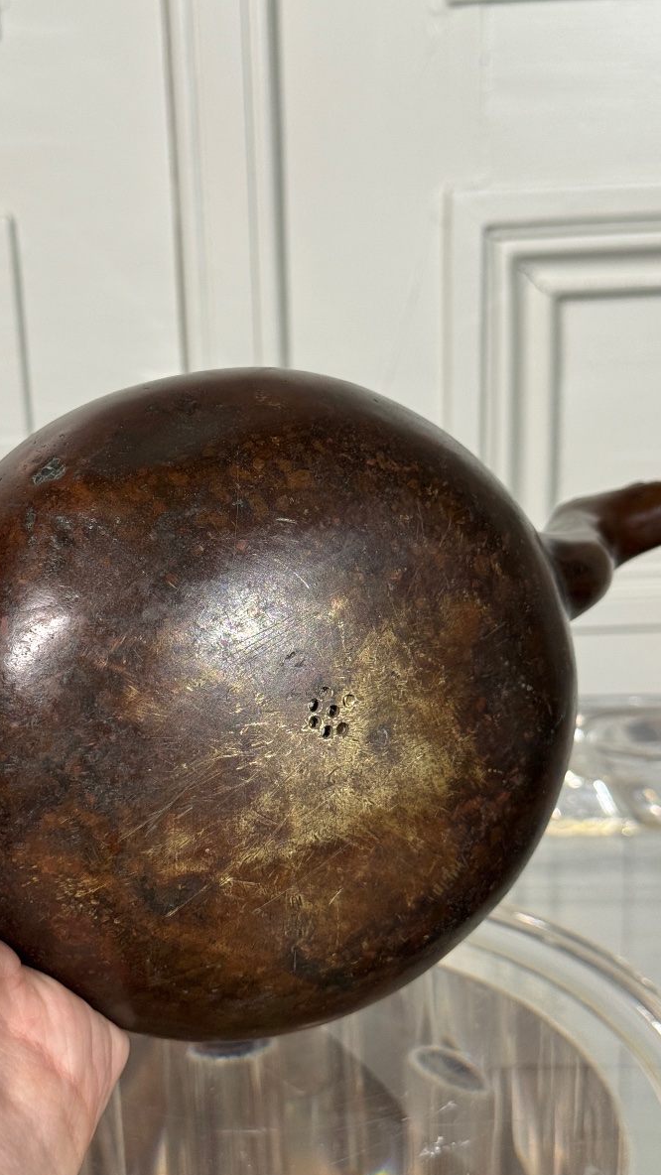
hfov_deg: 22.6
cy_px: 594
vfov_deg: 39.2
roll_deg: +2.0
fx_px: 1651
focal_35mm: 53
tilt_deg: -15.6
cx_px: 266
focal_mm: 6.76
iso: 125
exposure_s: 1/60
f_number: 1.78
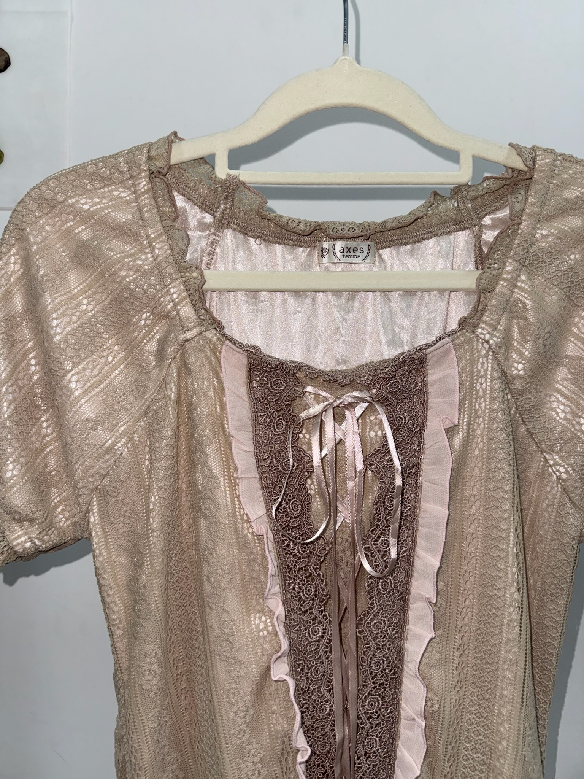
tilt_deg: -3.5
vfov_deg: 71.6
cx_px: 292
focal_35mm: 24
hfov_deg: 56.8
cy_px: 390
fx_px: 540
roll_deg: -0.8
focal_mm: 6.76
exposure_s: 1/75
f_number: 1.78
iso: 50
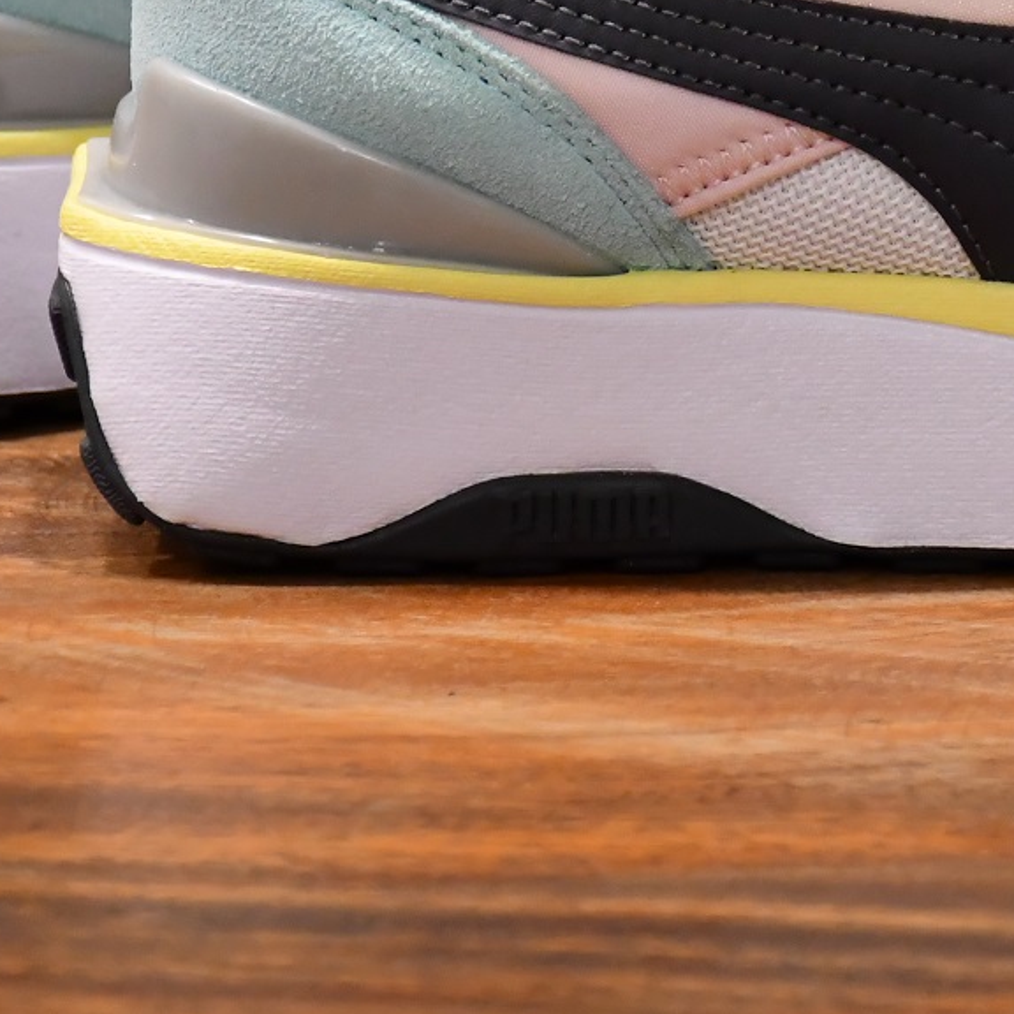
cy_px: -59
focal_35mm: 310
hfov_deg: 5.6
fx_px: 10274
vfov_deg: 5.6
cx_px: 889
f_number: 5
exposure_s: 1/40
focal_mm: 70
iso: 3200
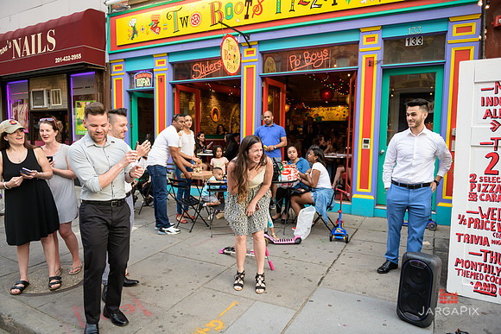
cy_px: 167
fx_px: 334
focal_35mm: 24
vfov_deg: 53.2
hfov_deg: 73.7
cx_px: 250
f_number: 3.2
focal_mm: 24
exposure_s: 1/250
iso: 400
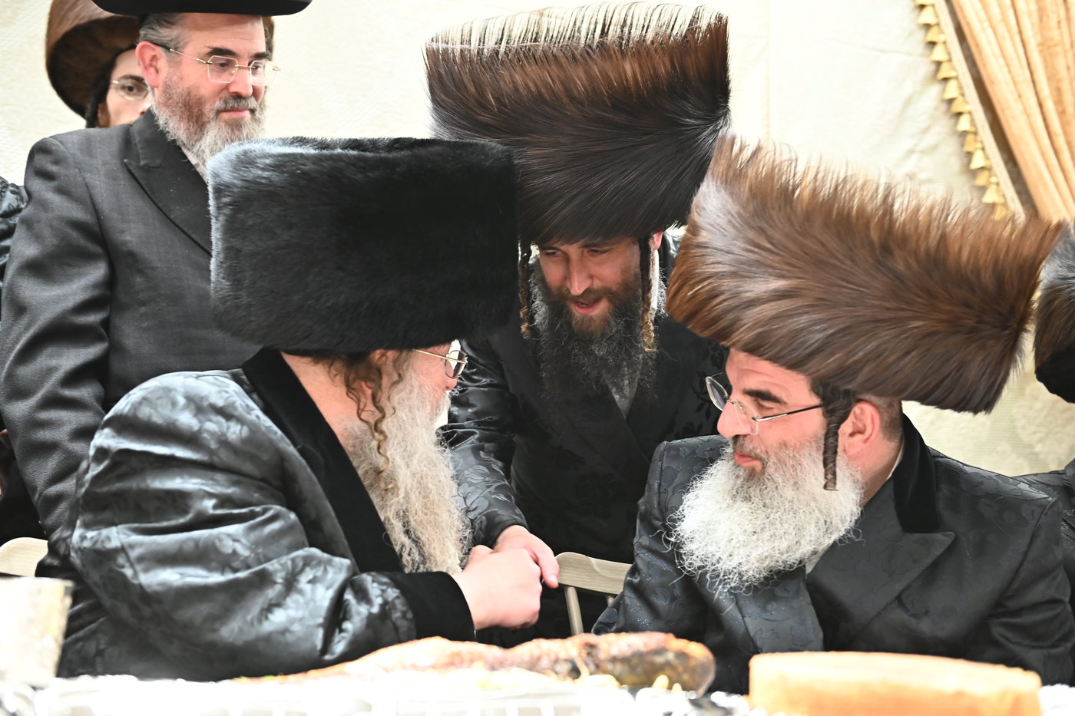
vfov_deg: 29.9
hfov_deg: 43.6
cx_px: 538
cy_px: 358
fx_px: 1343
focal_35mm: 45
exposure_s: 1/200
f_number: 3.5
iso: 2000
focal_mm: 45
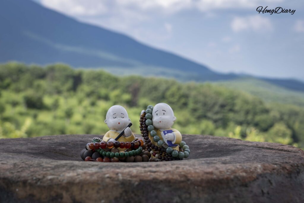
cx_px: 152
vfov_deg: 22.6
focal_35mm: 60
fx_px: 507
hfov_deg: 33.4
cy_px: 102
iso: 100
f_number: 9
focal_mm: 60
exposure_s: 1/100
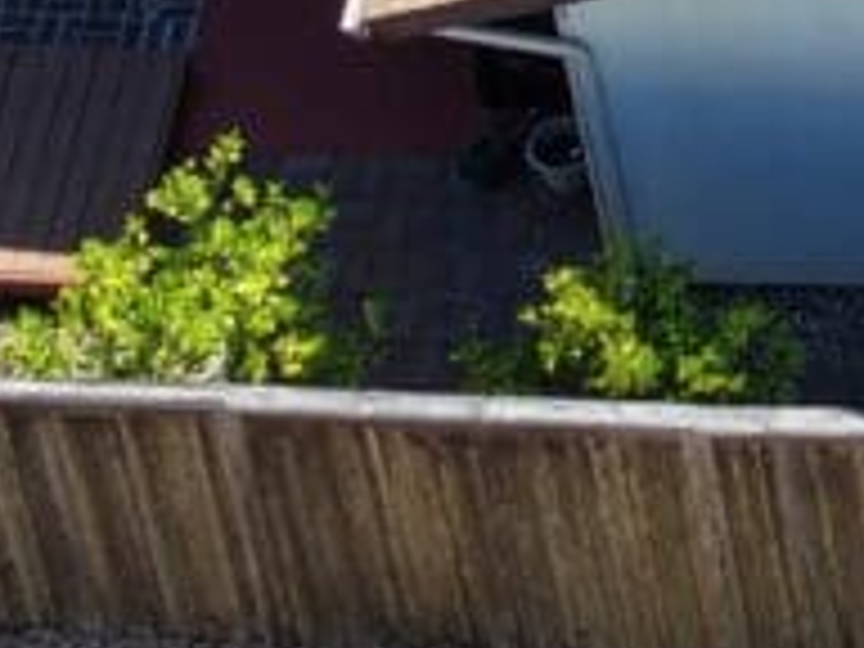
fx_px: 9310
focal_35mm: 373
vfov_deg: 3.9
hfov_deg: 5.2
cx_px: 2030
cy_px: -936
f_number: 2.8
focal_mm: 19.35
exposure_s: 1/500
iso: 100
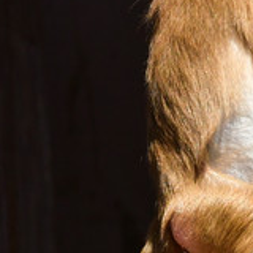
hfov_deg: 1.4
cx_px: 361
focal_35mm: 1256
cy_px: -50
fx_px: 10386
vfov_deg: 1.4
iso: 1000
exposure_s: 1/2500
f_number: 7.1
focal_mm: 185
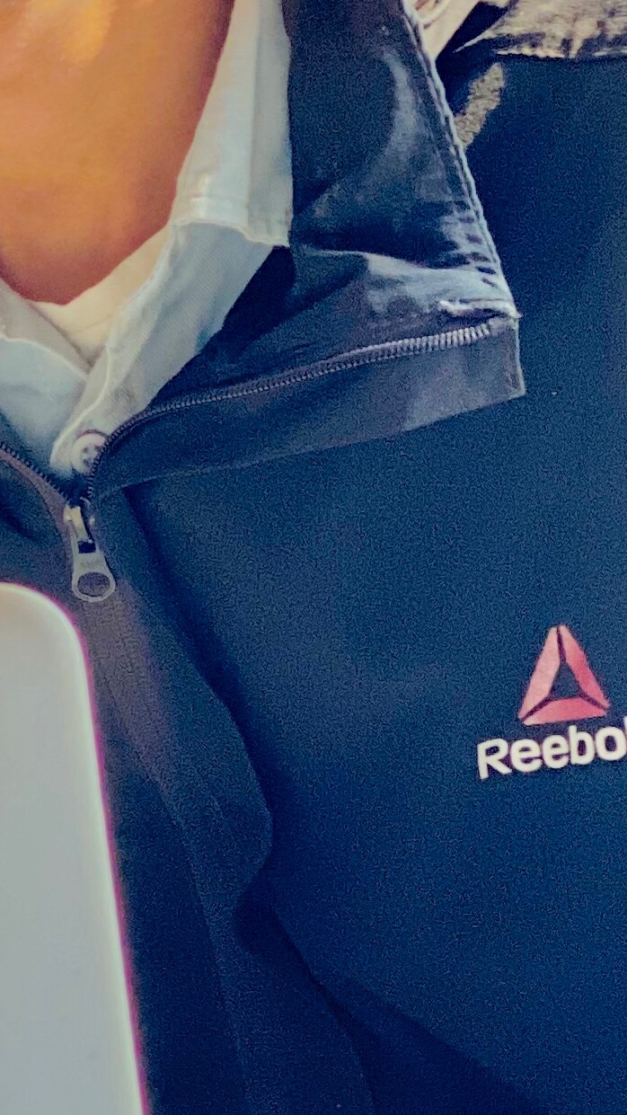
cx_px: -388
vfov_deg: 11.7
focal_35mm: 184
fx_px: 5439
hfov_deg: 6.5
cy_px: 388
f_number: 2
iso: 250
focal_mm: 6
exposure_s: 1/62
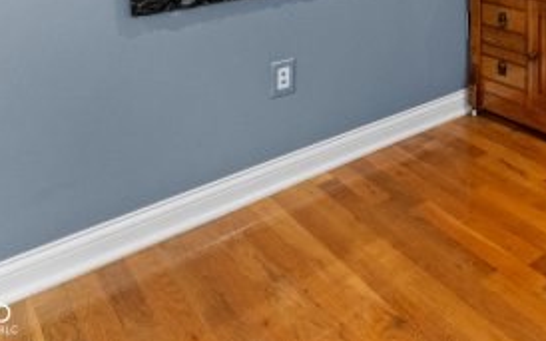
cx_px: 693
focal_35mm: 39
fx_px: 580
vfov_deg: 25.7
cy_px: -152
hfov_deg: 35.8
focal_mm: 14
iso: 1000
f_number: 5
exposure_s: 1/40
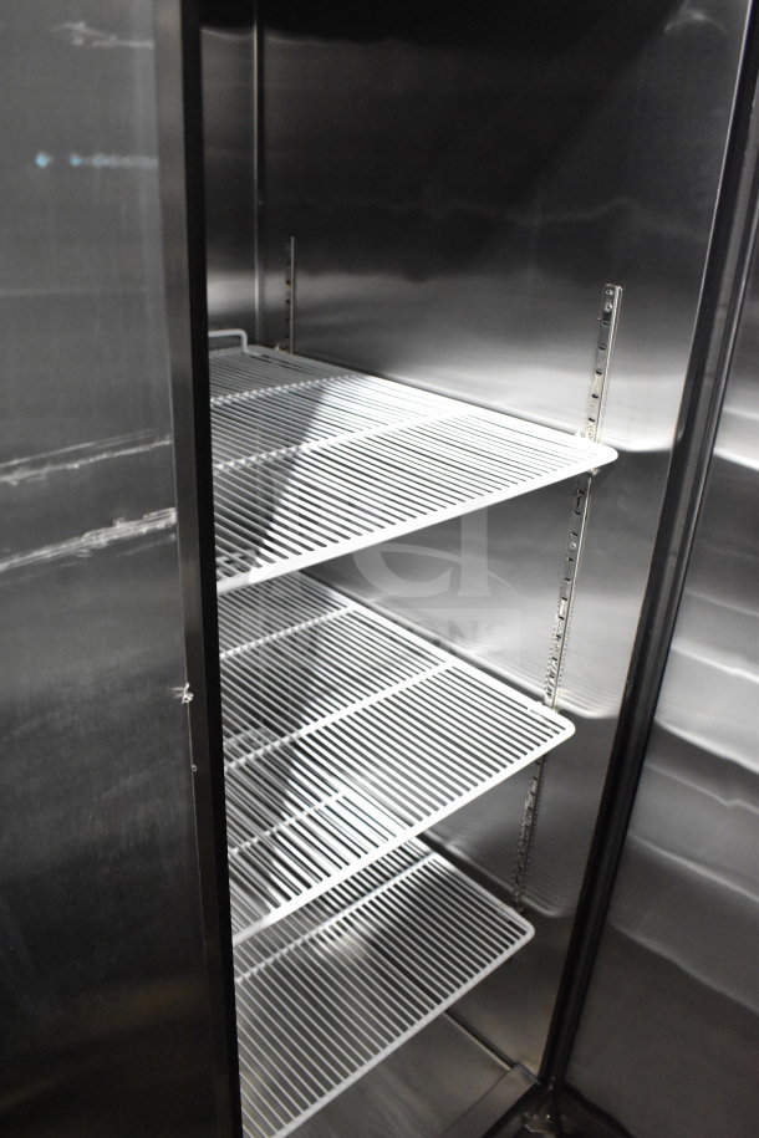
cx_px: 380
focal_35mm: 27
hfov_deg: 47.9
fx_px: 854
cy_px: 569
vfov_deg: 67.4
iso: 6400
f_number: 5
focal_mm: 18
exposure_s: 1/100
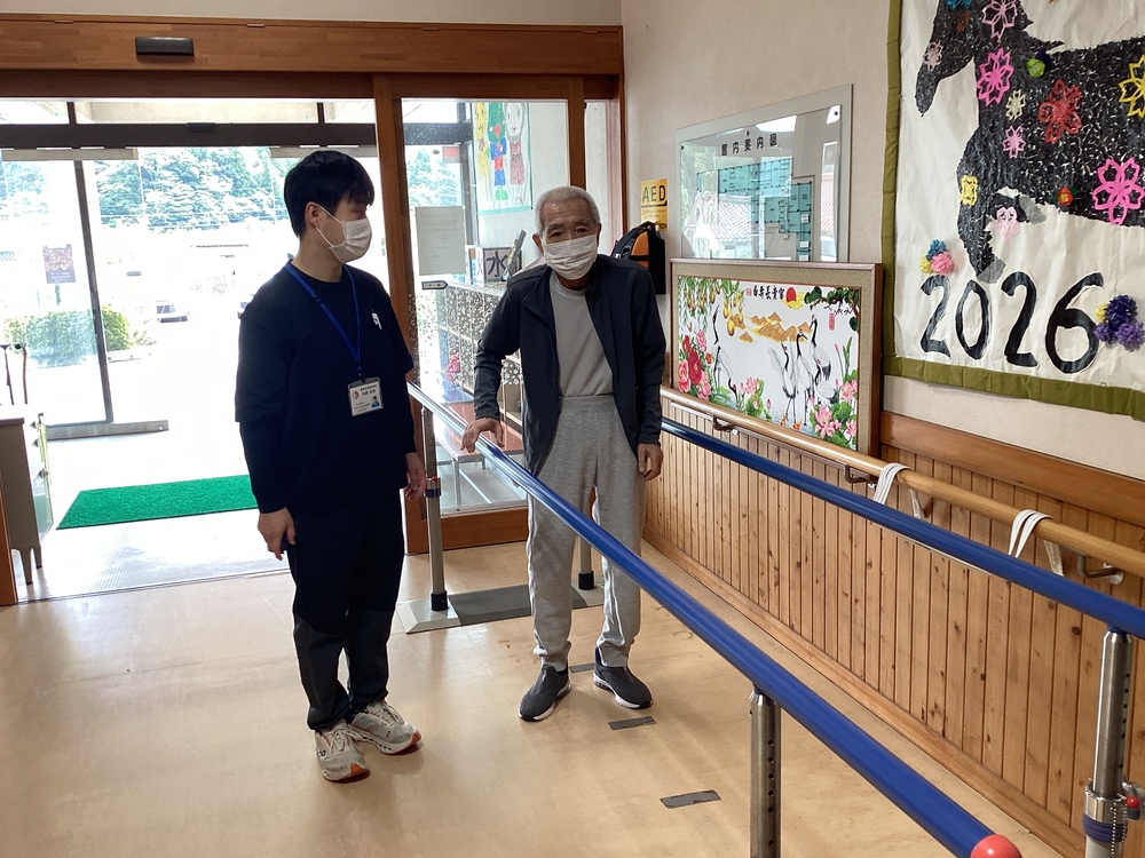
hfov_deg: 58.4
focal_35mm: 31
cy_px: 429
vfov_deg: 45.4
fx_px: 1025
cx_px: 572
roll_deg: +2.6
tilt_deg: -10.1
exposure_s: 1/60
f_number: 2.4
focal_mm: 3.3
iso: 50
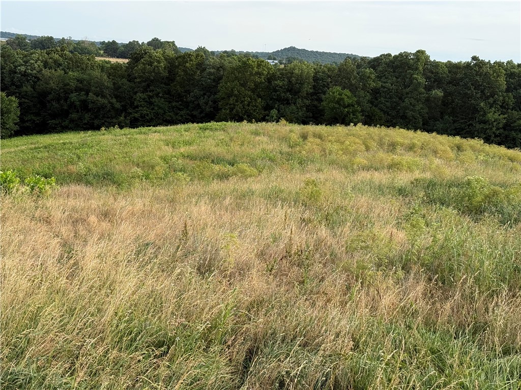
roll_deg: -5.0
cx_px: 260
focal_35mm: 48
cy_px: 195
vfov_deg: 30.3
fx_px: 722
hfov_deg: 39.7
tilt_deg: -9.8
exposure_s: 1/1838
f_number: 1.78
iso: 80
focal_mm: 6.76
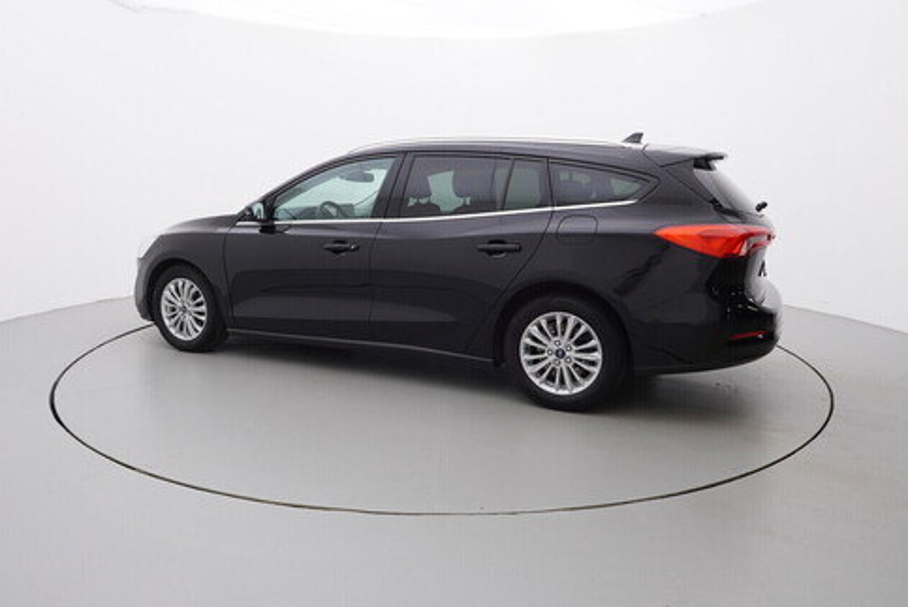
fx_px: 645
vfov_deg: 50.3
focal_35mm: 26
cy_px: 281
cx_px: 443
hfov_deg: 70.2
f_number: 5
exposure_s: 1/80
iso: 200
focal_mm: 15
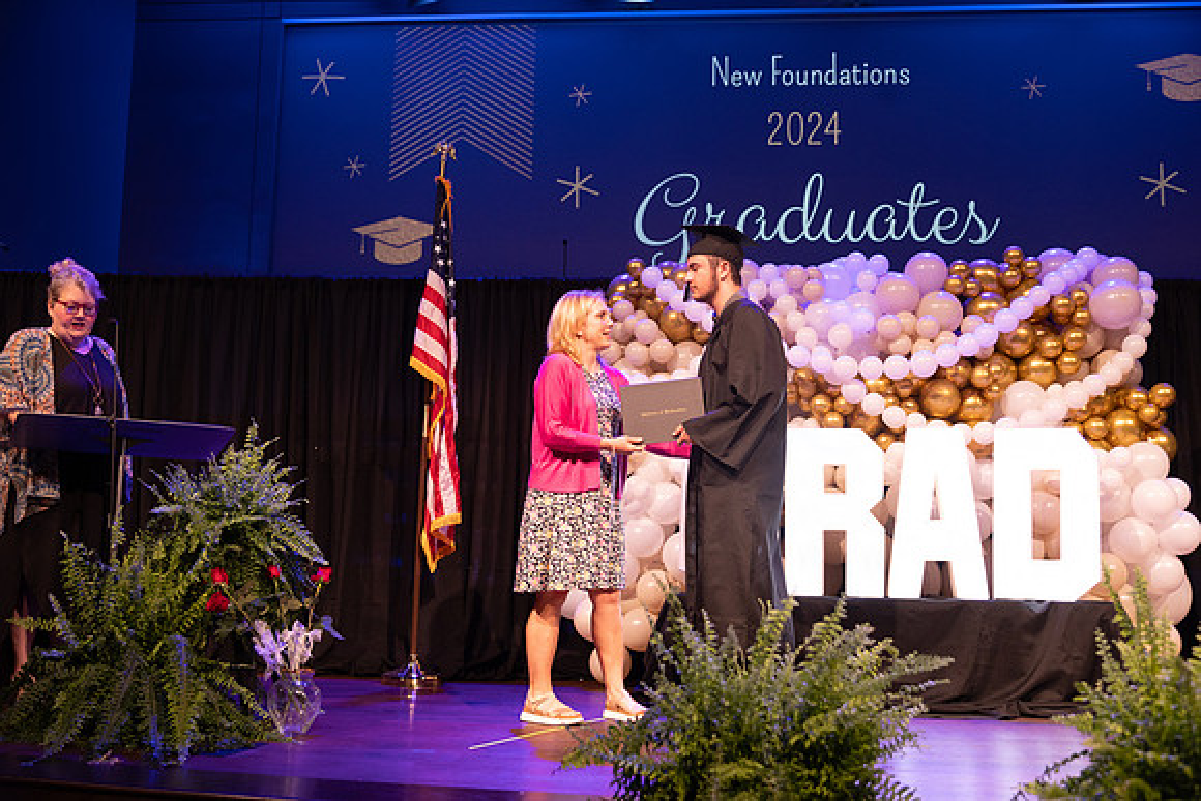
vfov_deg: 35.1
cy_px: 400
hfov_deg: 50.7
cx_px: 600
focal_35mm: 38
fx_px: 1268
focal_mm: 38
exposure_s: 1/200
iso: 1600
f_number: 4
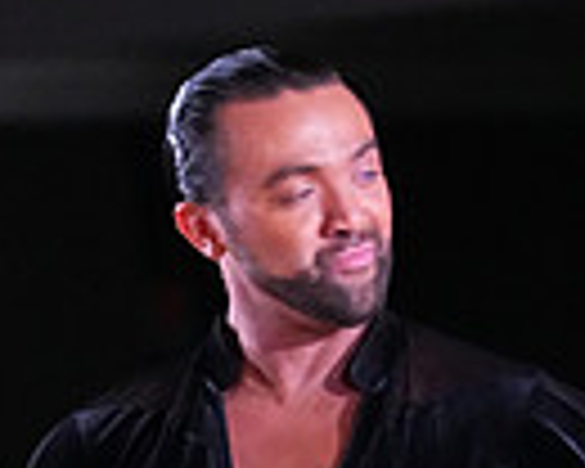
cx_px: -182
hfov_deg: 2.7
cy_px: 1256
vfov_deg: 2.2
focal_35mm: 715
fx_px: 12379
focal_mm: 171
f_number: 6.3
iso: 12800
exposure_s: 1/400
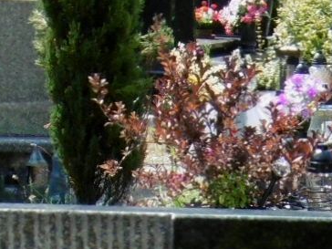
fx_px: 2753
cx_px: 394
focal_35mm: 287
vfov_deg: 5.0
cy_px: 700
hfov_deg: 6.9
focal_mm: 9.2
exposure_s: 1/320
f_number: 4
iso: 100
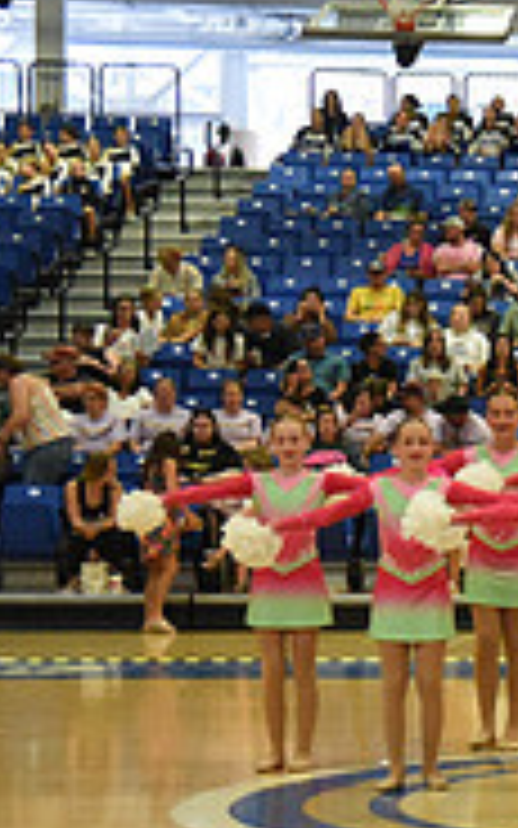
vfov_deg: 13.6
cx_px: 1266
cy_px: 529
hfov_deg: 7.9
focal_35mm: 154
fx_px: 3478
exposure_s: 1/1000
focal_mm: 48
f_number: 2.8
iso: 8000
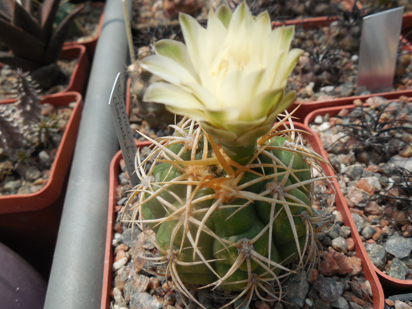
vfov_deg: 45.4
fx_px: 369
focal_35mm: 31
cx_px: 206
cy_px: 154
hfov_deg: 58.4
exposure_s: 1/800
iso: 125
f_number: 3.6
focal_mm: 5.6
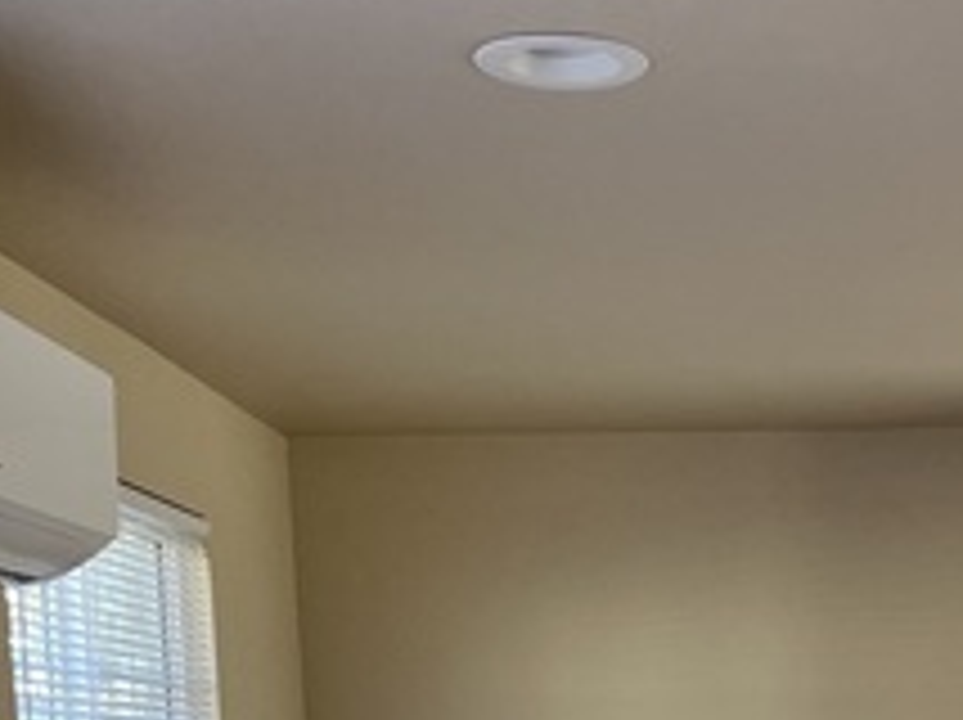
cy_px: 842
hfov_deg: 22.7
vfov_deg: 17.4
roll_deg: +2.2
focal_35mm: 81
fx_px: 2251
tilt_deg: -1.7
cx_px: 1064
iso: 125
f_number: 1.5
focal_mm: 5.7
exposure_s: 1/101
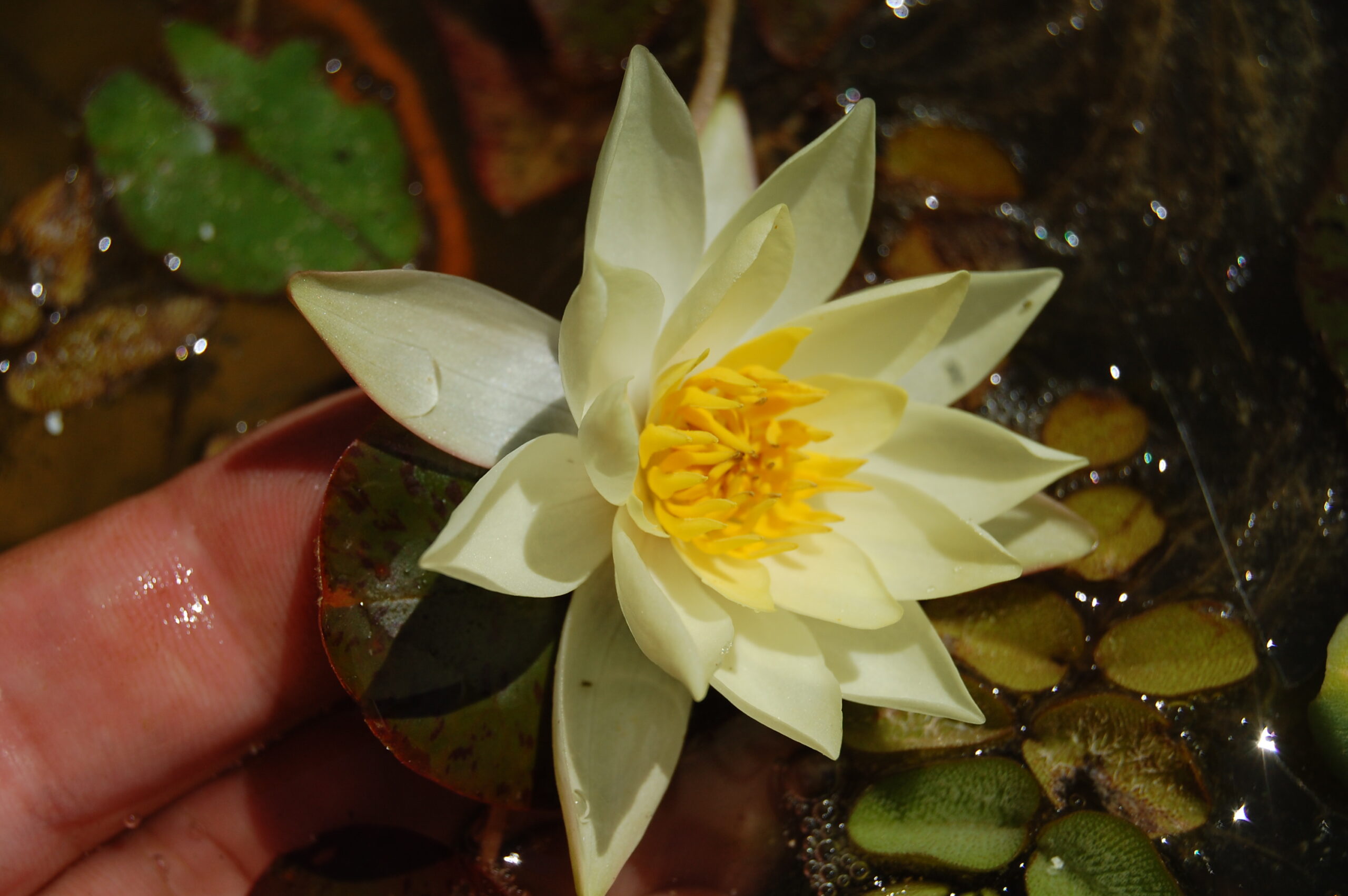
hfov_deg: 24.6
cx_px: 674
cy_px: 448
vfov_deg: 16.5
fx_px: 3086
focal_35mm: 82
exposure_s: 1/1250
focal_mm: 55
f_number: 8
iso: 200
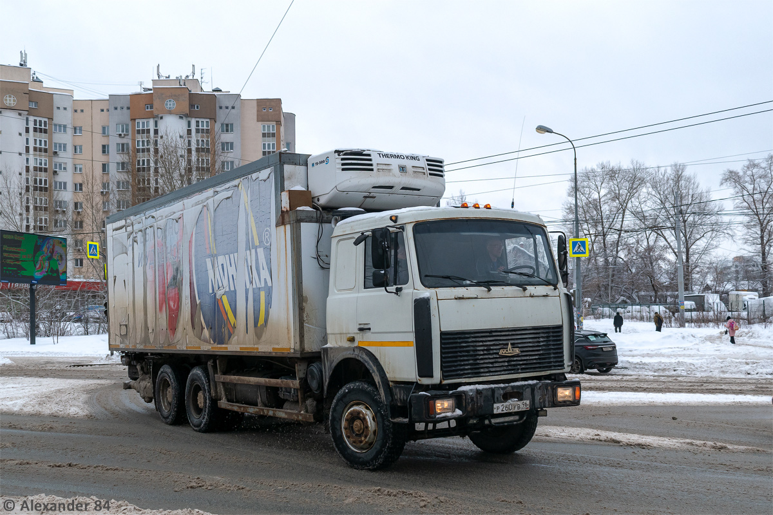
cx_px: 386
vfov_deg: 41.7
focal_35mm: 32
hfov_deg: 59.5
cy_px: 258
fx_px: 676
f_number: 5.6
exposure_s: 1/1250
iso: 400
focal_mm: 21
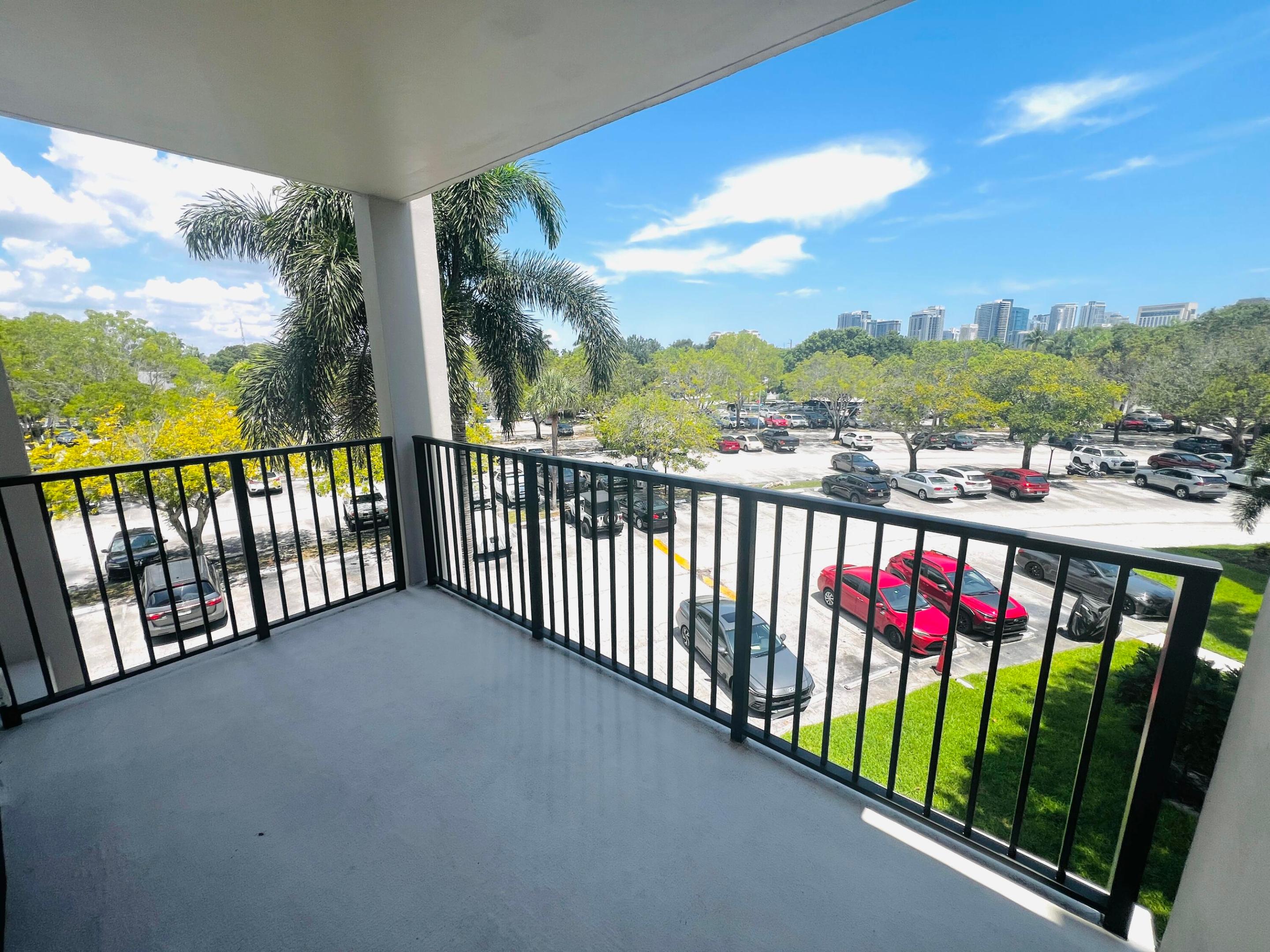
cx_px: 635
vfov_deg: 89.9
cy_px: 476
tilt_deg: -11.9
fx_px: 477
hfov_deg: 106.2
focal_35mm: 13
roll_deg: +0.6
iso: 32
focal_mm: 1.57
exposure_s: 1/1429
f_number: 1.8
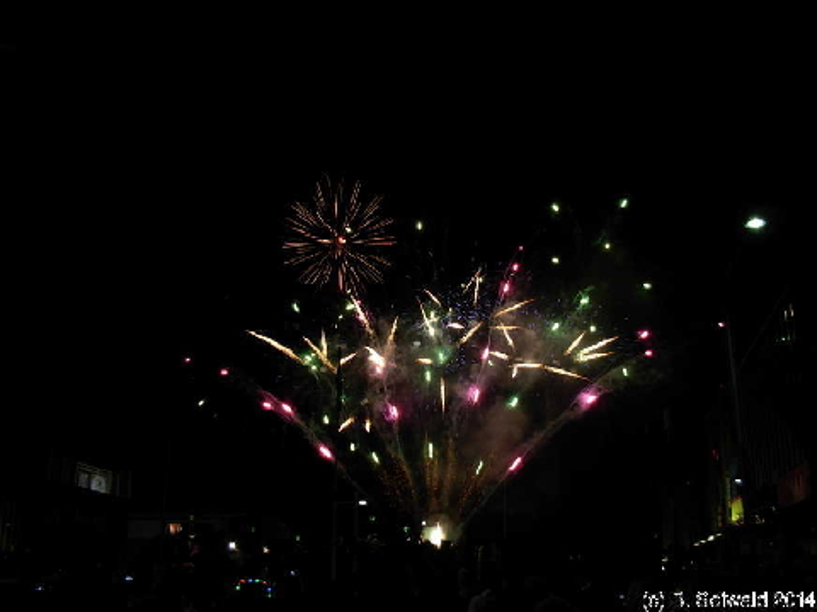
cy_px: 306
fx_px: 897
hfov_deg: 49.0
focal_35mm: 38
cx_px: 408
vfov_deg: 37.7
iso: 79
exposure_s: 1/16
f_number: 2.9
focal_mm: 6.3
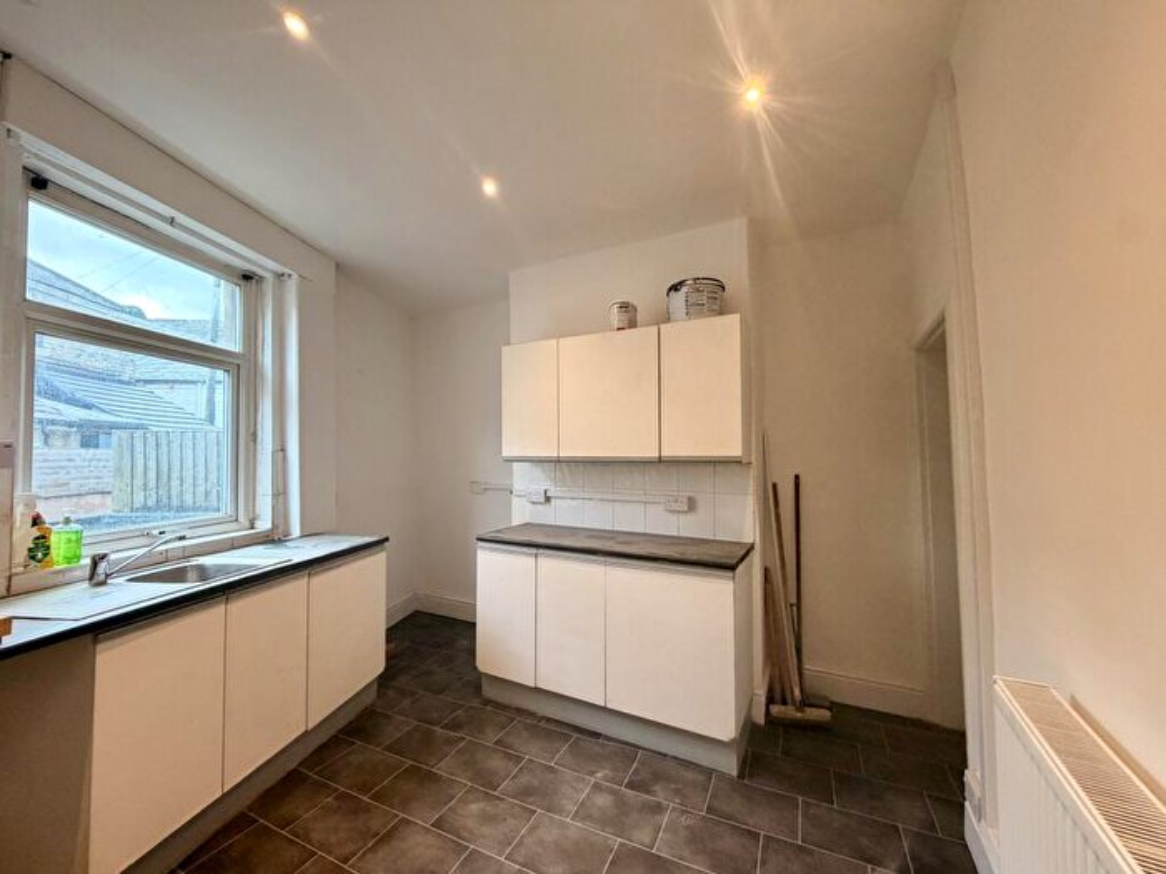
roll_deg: +0.0
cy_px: 437
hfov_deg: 102.1
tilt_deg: +2.3
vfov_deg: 85.7
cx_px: 583
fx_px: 472
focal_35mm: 14
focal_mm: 2.22
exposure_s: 1/121
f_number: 2.2
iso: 250
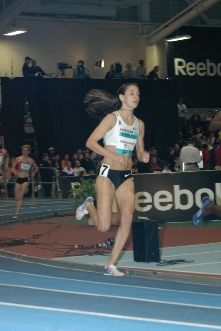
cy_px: 172
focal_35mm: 115
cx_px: 112
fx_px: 1053
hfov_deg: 12.0
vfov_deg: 17.9
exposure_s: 1/125
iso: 800
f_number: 7.1
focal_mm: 73
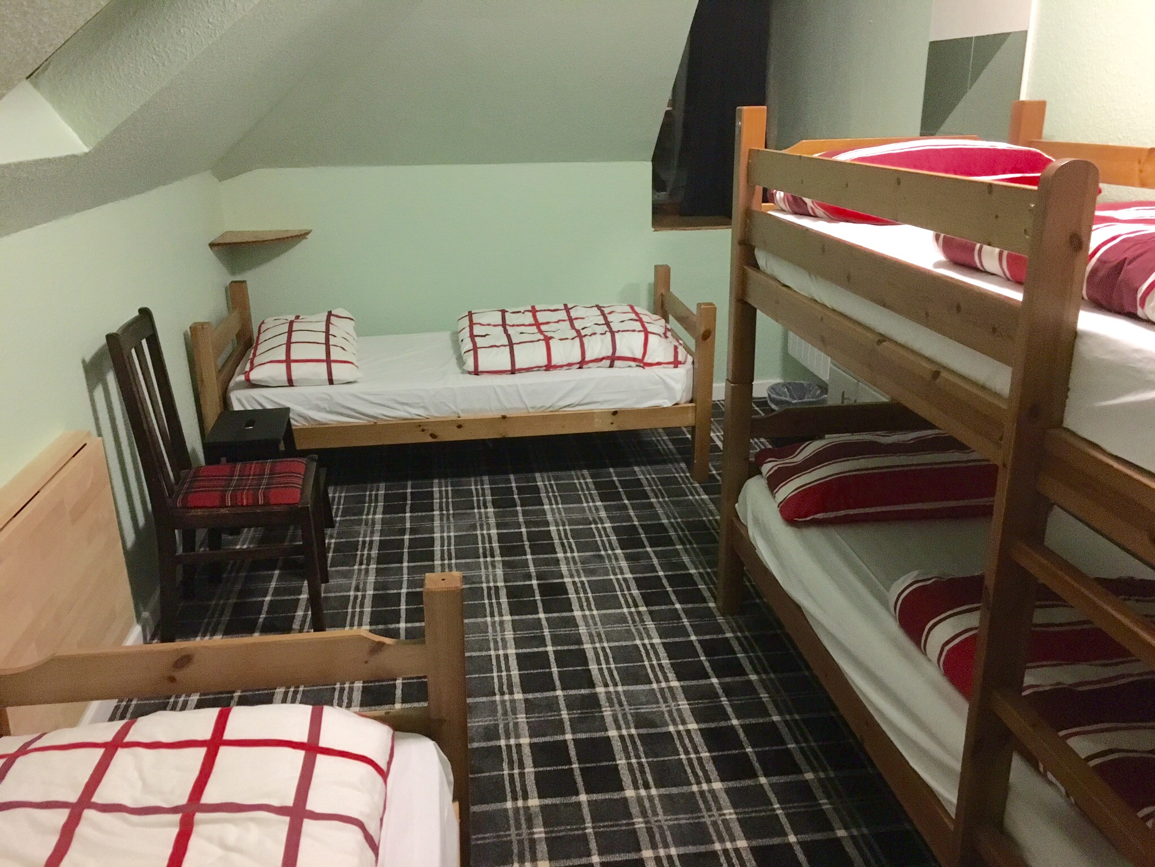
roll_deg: -0.1
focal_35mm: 29
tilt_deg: -18.7
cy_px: 434
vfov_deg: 48.2
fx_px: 968
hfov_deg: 61.7
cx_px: 578
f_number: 2.2
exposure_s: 1/17
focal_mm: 4.15
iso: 500
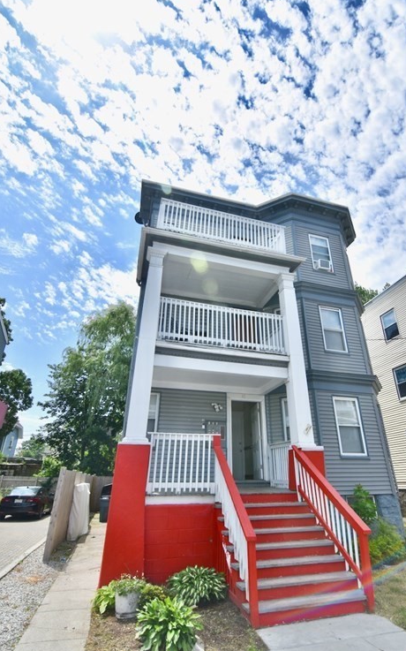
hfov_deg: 66.2
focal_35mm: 18
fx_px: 311
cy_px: 322
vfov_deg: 92.6
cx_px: 221
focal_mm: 11
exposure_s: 1/500
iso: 125
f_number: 8
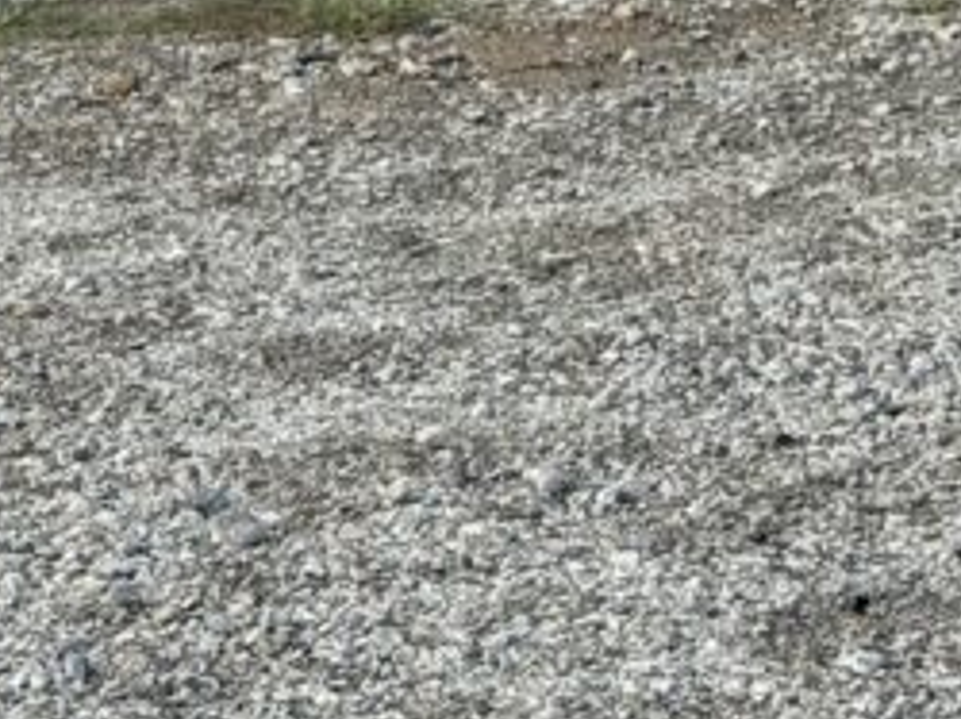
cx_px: -177
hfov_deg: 9.9
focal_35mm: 197
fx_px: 5464
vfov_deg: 7.3
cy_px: -681
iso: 64
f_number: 1.78
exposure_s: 1/223
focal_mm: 6.76
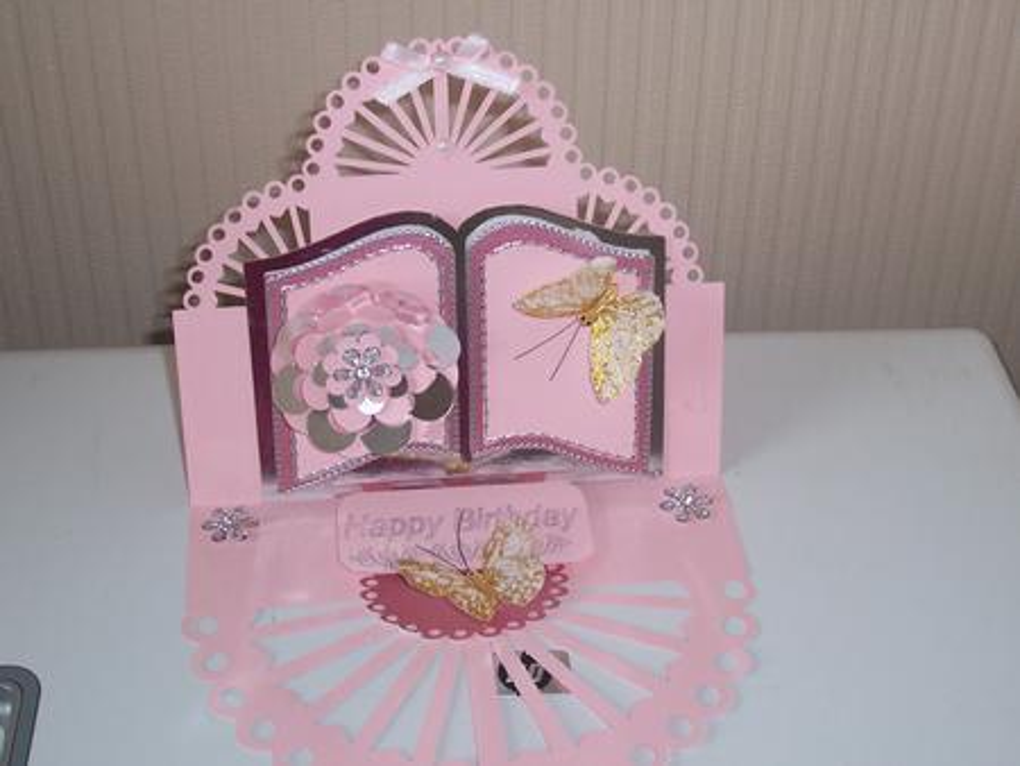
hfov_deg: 36.2
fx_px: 1563
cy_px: 383
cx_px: 510
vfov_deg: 27.5
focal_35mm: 53
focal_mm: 8.6
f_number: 3.4
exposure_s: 1/60
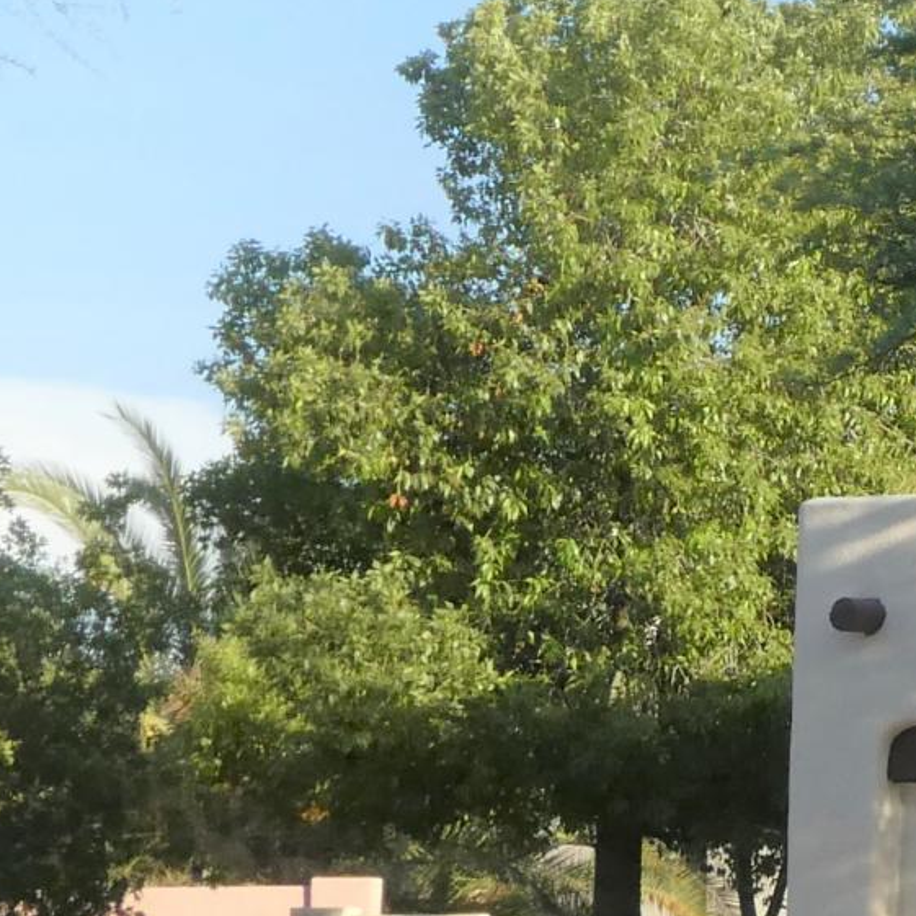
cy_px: 51
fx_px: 5658
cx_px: 1848
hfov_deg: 8.7
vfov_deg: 9.2
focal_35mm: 189
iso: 80
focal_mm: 7.2
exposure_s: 1/500
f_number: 3.8
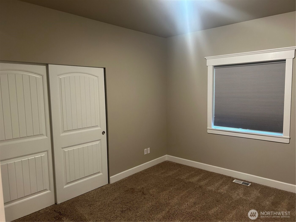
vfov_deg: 53.1
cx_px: 148
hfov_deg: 67.3
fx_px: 222
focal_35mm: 26
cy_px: 111
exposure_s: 1/60
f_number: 1.5
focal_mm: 5.7
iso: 320
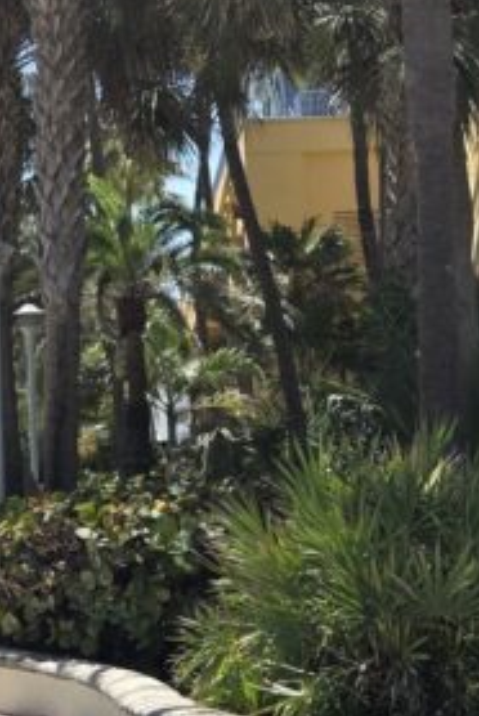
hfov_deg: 15.5
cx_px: 136
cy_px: 306
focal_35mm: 88
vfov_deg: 23.1
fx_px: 1752
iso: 80
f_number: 1.8
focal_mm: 5.4
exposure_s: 1/3211
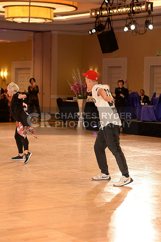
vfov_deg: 20.4
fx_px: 673
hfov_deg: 13.6
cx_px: 80
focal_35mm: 100
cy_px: 121
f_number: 4.5
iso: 1600
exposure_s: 1/250
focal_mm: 100
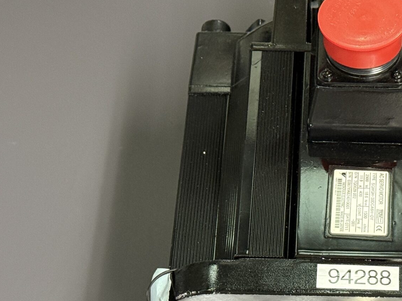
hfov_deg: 18.0
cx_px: 336
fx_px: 1254
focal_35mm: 108
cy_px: 201
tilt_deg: -55.0
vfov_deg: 13.7
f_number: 1.78
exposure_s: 1/33
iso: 400
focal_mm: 6.76
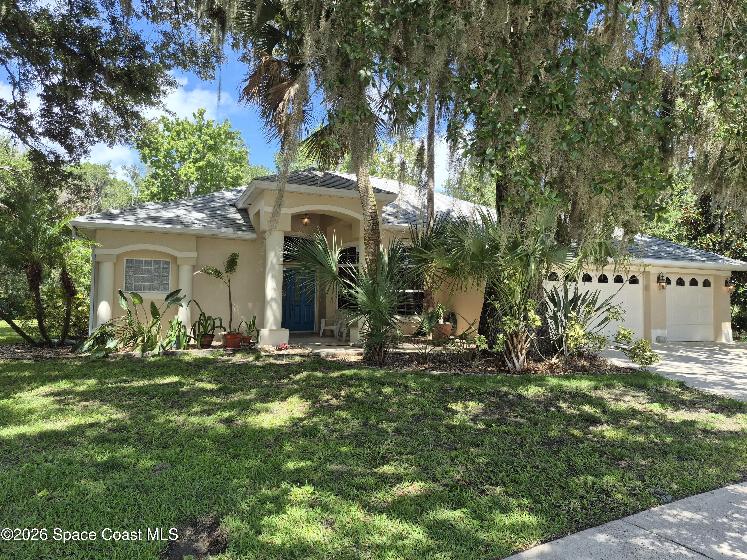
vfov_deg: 58.9
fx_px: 496
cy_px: 280
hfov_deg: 73.9
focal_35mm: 23
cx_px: 374
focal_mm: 5.4
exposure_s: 1/570
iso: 25
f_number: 1.8
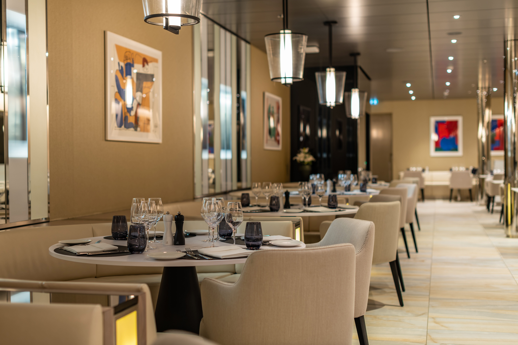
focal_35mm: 50
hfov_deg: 39.6
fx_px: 719
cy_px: 172
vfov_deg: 27.0
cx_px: 259
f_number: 2.8
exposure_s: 1/3
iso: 64
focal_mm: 50
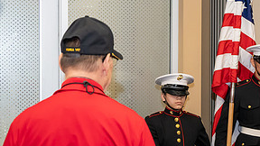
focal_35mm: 97
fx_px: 669
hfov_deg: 21.4
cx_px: 248
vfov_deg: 12.5
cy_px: 98
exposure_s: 1/160
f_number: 5.3
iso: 9000
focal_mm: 46
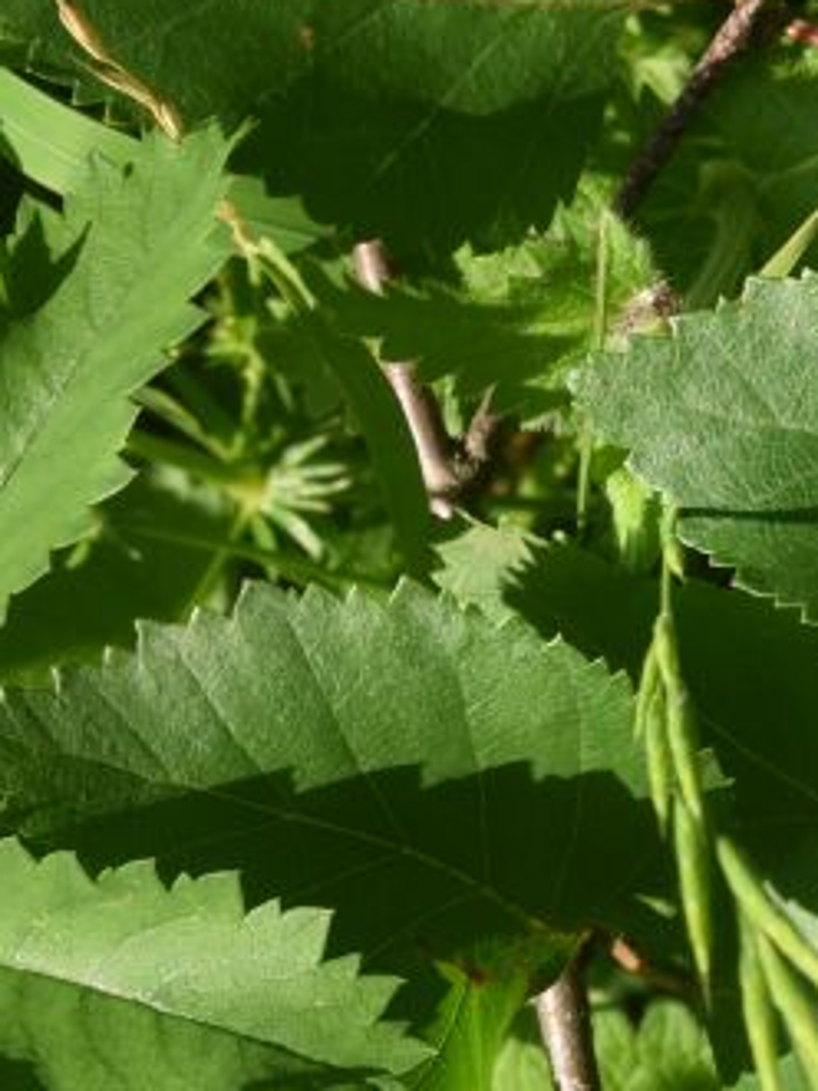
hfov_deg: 12.0
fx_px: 3689
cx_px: 1243
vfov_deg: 16.8
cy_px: 489
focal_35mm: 117
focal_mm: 31
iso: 320
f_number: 16
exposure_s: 1/100
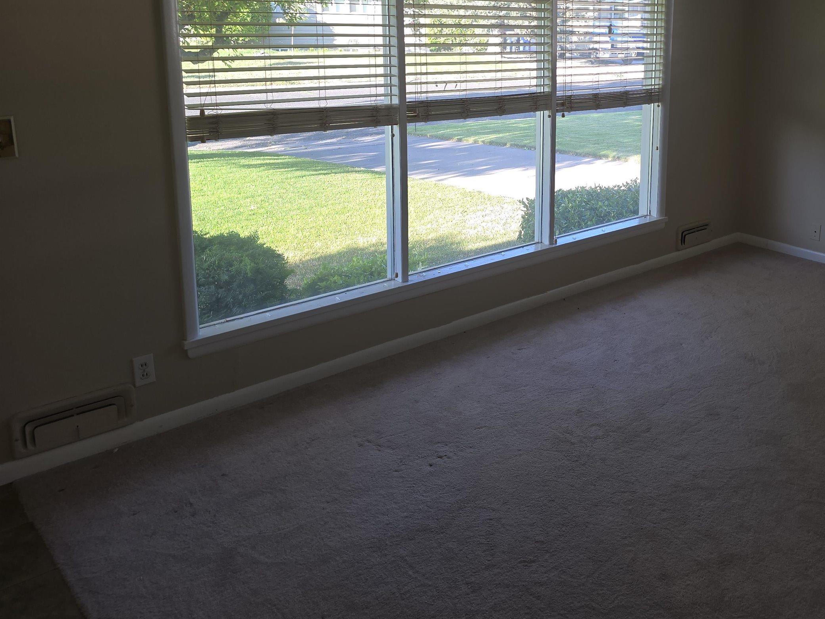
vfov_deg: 40.9
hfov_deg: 51.8
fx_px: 810
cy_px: 175
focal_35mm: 34
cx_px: 609
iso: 16
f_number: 1.7
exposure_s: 1/60
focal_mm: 6.3
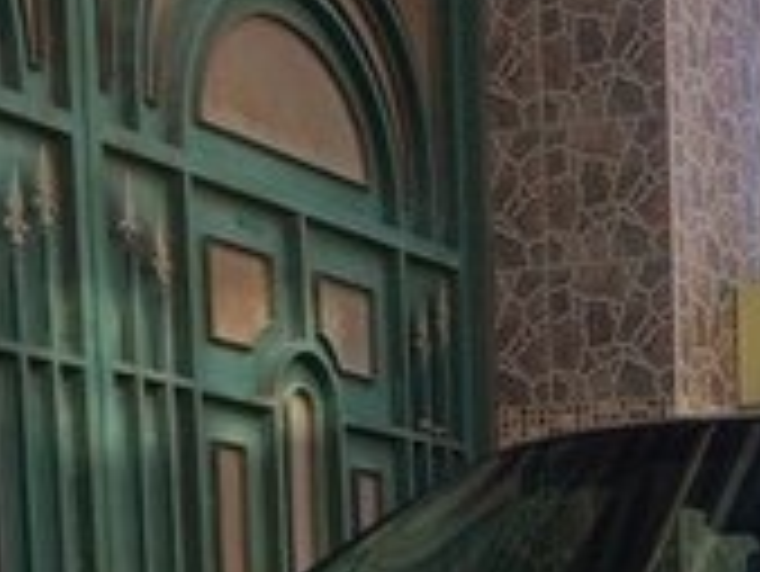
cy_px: 935
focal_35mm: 113
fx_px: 2483
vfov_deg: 12.3
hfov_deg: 17.0
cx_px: 791
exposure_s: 1/622
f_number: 2.2
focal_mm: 4.15
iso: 32
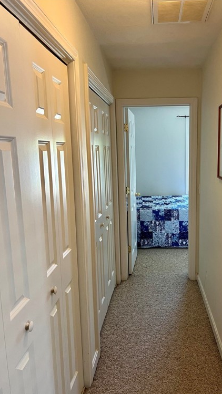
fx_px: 303
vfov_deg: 66.1
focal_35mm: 29
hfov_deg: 39.8
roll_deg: +1.3
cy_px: 200
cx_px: 145
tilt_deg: -7.6
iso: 100
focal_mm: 5.7
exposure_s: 1/60
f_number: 1.5
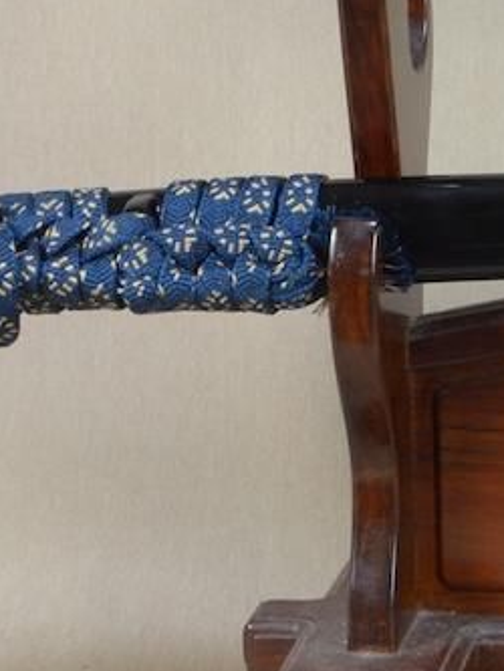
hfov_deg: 11.3
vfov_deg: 15.7
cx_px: 941
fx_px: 2347
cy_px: -116
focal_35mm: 121
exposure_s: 1/2
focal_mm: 20
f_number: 11
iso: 400
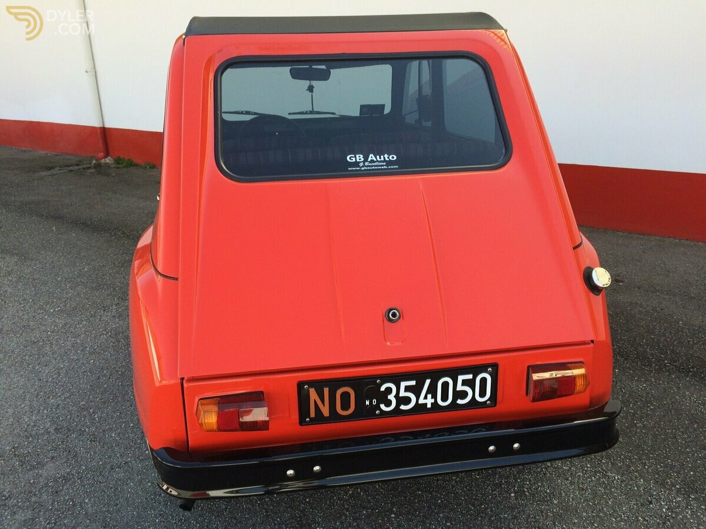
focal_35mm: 29
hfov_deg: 61.7
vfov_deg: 48.2
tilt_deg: -18.6
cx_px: 353
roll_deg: +0.8
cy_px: 264
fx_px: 591
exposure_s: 1/533
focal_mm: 4.15
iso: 32
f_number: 2.2
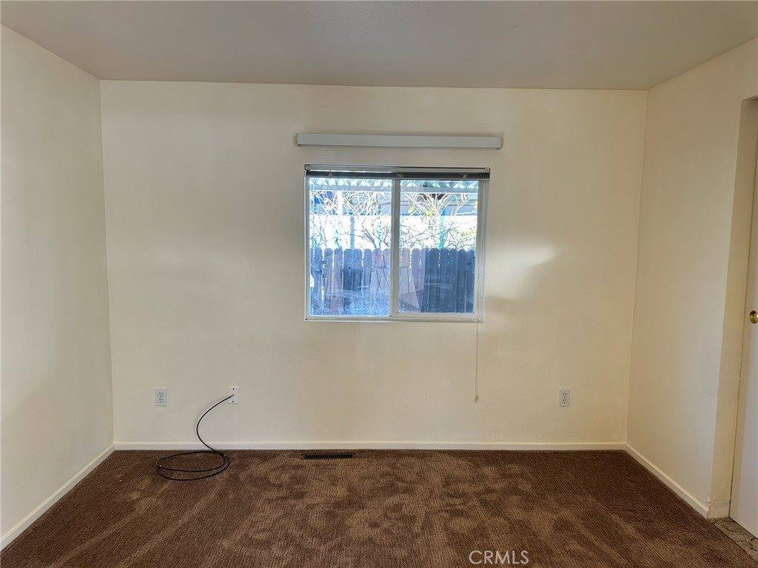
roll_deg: -0.4
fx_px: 526
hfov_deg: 71.6
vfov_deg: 56.8
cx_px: 379
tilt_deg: -5.4
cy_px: 284
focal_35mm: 24
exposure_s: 1/120
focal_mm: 6.86
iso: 125
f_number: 1.78
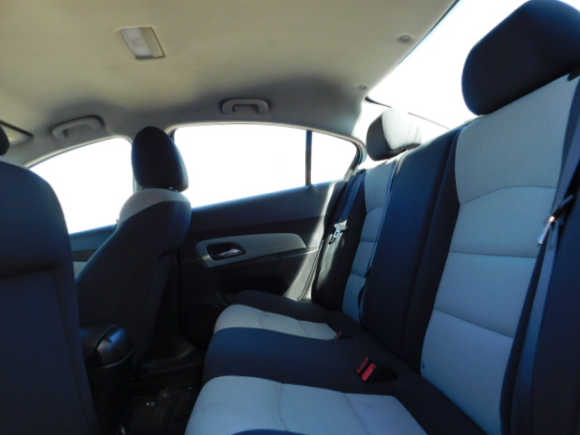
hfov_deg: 73.9
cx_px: 290
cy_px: 218
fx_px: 385
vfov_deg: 58.9
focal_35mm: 23
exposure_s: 1/125
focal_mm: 4
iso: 125
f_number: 3
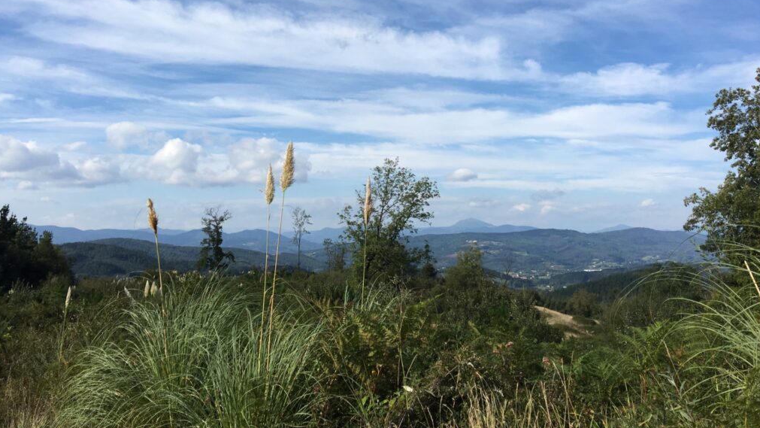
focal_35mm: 32
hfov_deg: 61.0
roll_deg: -0.8
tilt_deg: +7.3
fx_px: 645
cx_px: 380
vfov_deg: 36.5
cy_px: 160
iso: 25
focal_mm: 4.15
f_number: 2.2
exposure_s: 1/1923
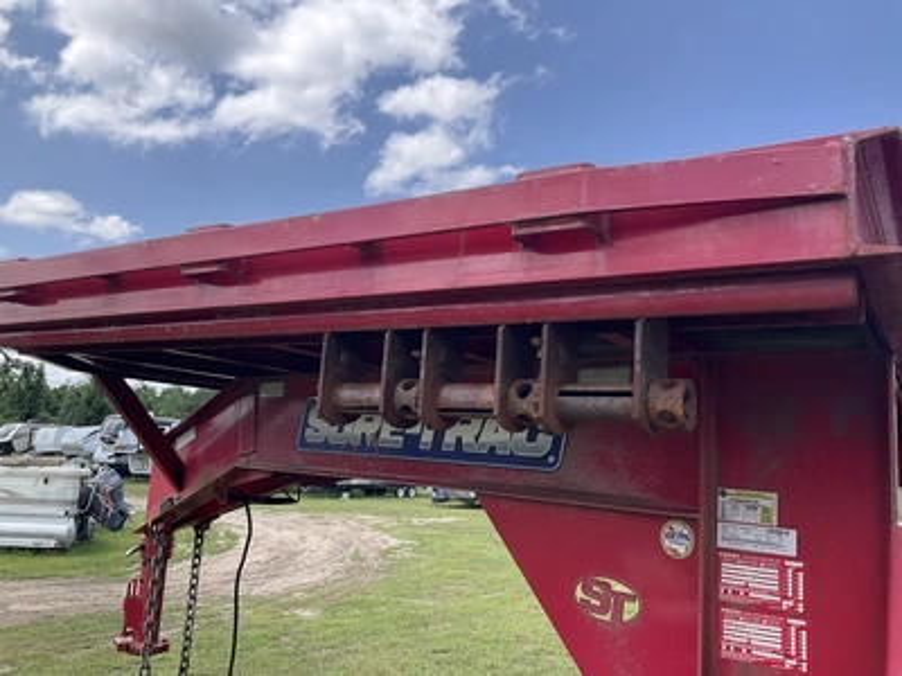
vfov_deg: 48.2
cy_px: 338
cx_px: 451
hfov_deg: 61.7
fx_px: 756
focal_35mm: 29
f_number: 1.8
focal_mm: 3
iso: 25
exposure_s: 1/855
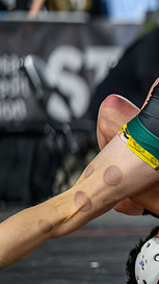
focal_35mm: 382
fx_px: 2871
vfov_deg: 5.7
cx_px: 346
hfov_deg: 3.1
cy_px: 176
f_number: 2.8
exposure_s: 1/800
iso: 2500
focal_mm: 140
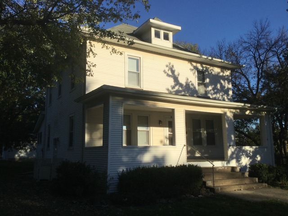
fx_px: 258
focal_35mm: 31
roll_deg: +0.2
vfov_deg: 45.4
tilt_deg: +9.2
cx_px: 144
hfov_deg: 58.4
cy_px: 108
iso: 25
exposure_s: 1/1538
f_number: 2.4
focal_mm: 3.3
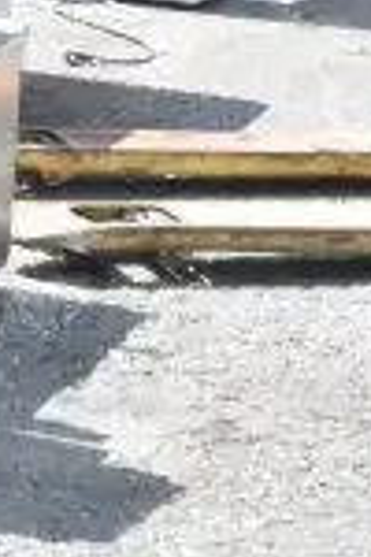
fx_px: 3247
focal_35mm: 210
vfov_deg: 9.4
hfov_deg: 6.1
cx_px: -731
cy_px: -355
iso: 6400
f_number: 18
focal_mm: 23
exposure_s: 1/1250
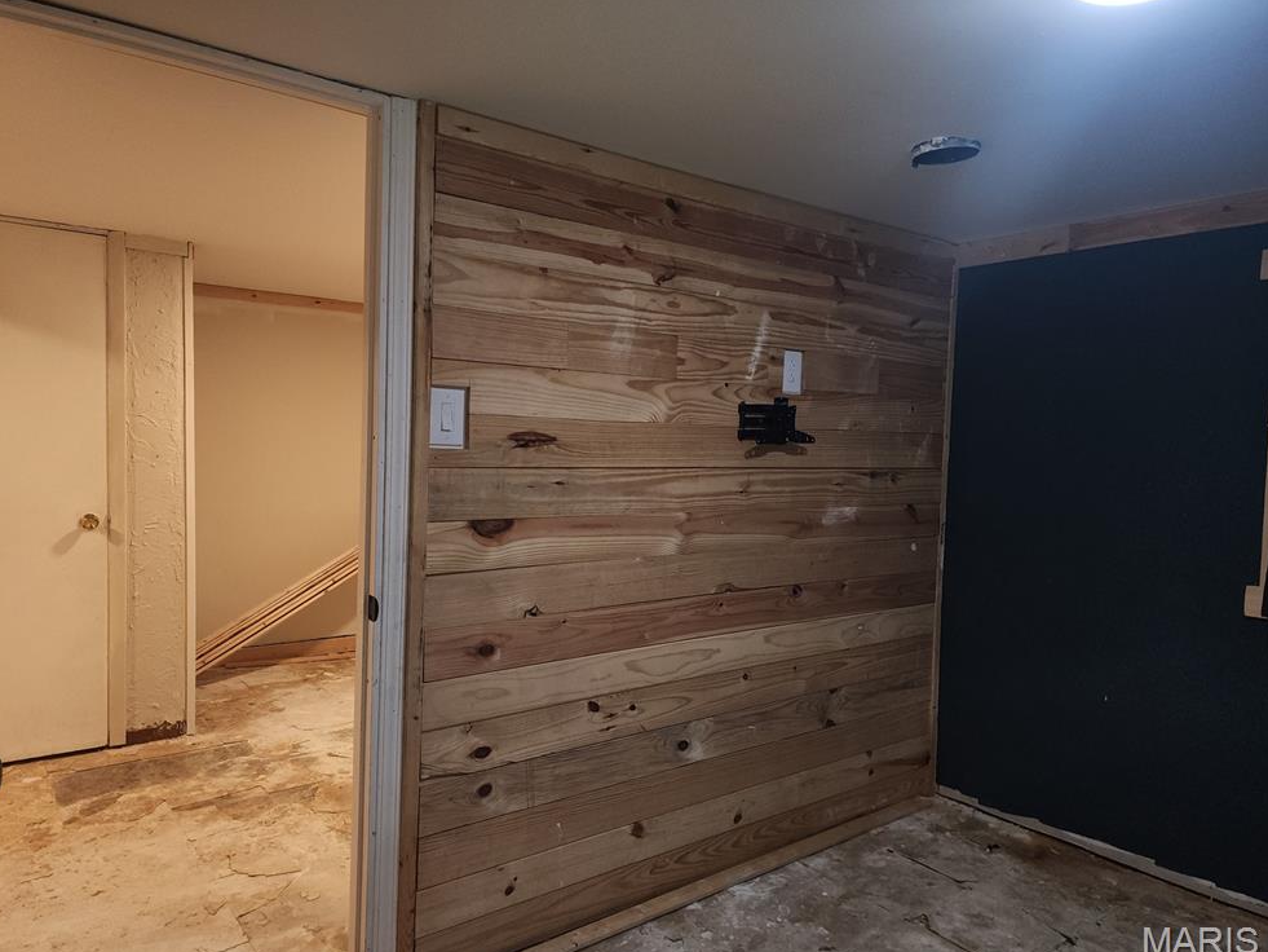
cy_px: 472
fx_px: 879
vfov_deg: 56.8
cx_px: 610
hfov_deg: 71.6
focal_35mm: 24
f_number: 1.8
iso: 100
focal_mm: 6.4
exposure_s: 1/24
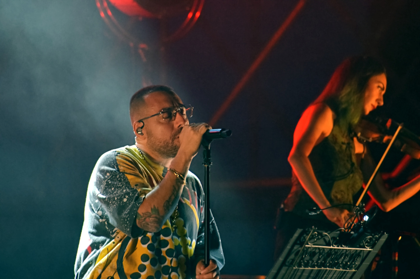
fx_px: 5240
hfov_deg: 4.6
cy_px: 140
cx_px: 210
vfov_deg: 3.0
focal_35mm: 450
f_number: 5.6
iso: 3200
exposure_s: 1/500
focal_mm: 300
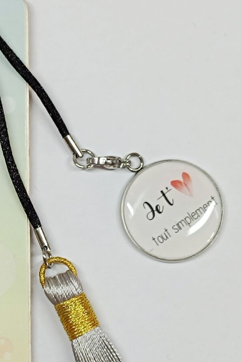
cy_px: 229
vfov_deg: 28.0
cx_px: -37
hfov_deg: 18.1
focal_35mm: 72
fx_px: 723
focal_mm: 5.59
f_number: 1.88
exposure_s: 1/101
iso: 110
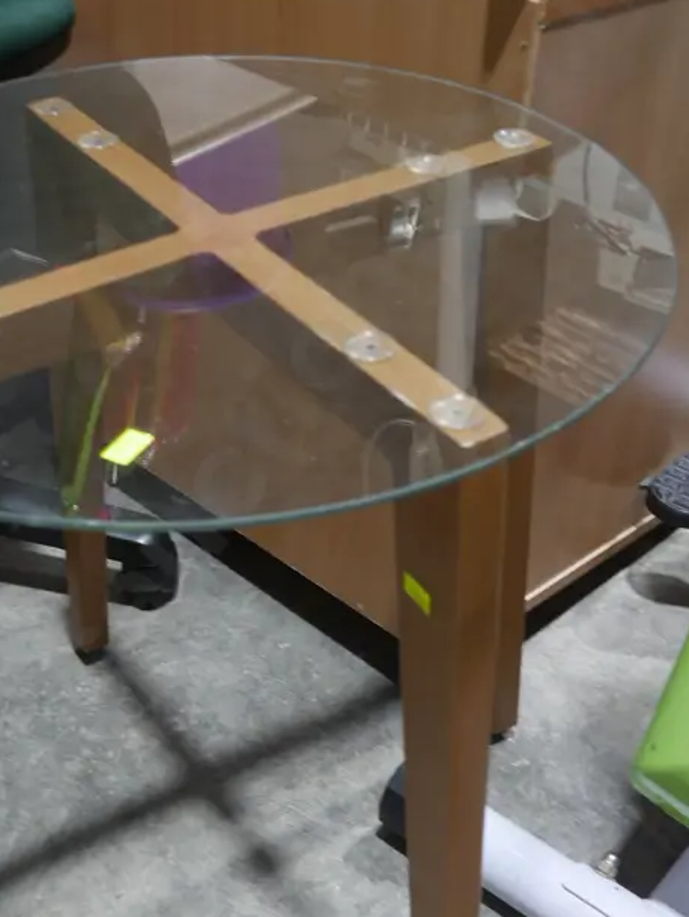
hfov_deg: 30.5
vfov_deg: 40.3
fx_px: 1246
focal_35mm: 47
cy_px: 534
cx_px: 191
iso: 320
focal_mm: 14
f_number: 3.5
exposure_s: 1/60
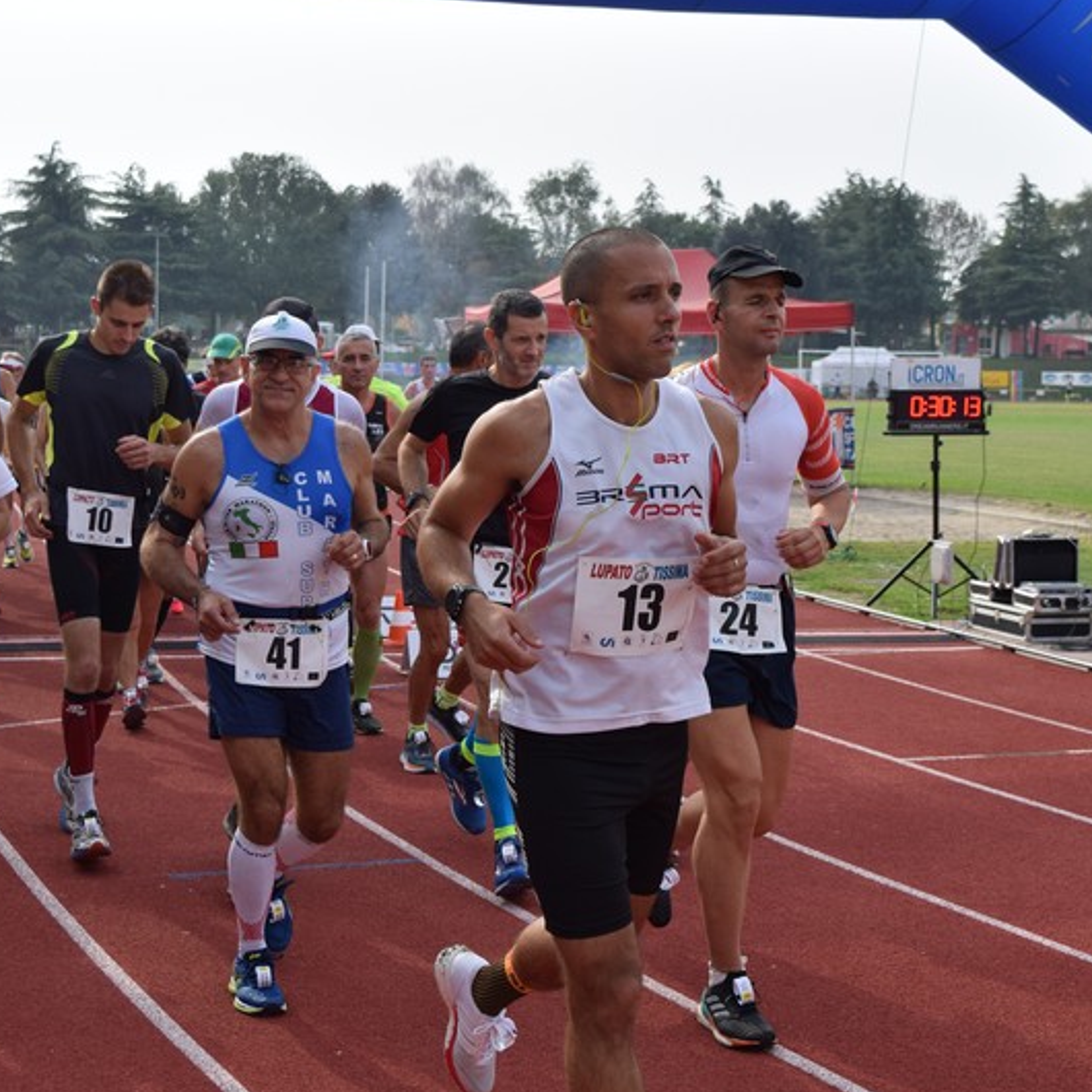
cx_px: 536
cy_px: 538
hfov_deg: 26.5
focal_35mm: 65
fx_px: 2320
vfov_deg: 26.5
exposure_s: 1/1600
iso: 400
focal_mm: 30
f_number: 6.3
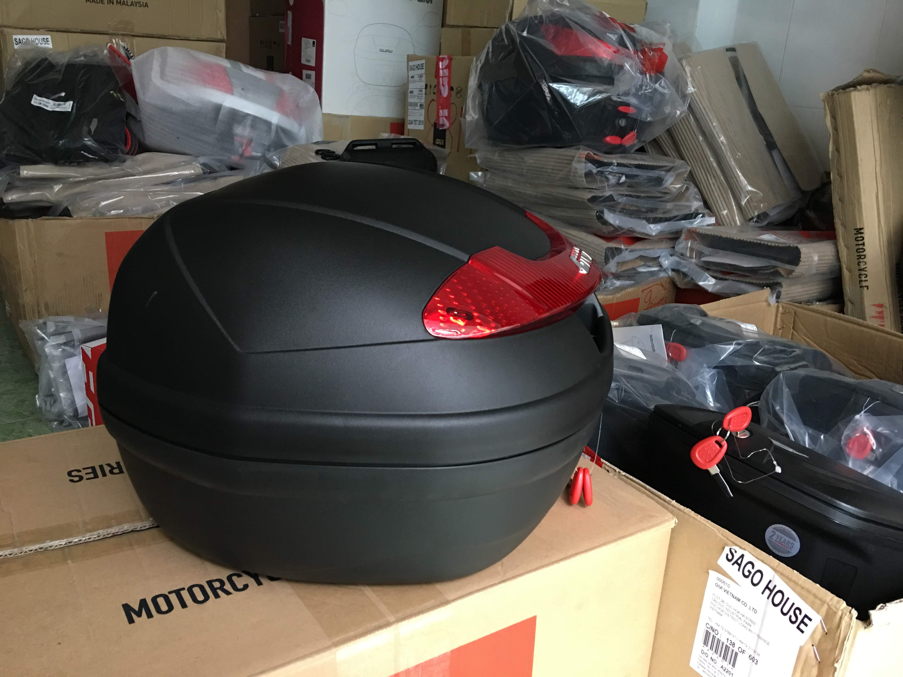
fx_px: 756
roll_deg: -2.4
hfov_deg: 61.7
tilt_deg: -18.1
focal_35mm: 29
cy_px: 338
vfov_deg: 48.2
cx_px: 452
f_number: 2.2
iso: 100
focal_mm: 4.15
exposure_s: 1/17
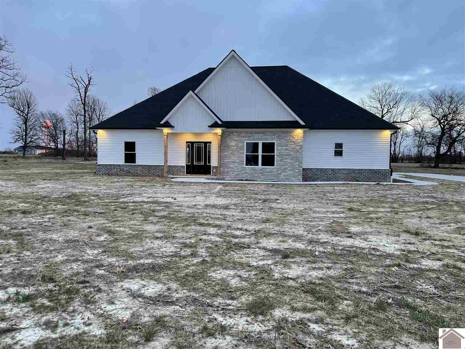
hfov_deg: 67.3
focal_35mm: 26
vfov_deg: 53.1
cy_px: 174
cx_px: 232
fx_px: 349
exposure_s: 1/121
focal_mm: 5.1
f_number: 1.6
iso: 80
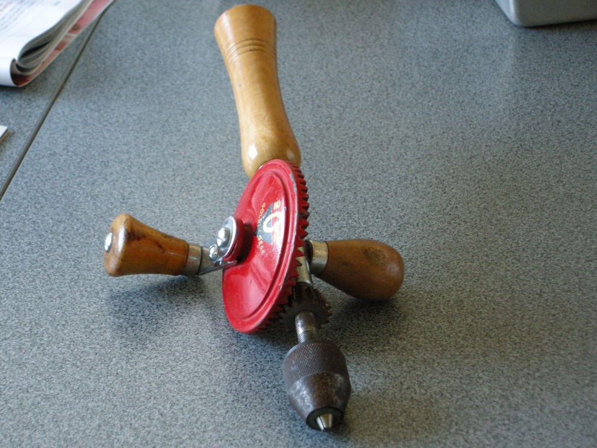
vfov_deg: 12.8
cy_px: 223
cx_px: 301
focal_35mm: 116
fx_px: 2001
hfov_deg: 17.0
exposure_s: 1/20
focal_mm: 24.5
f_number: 5.1
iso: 400
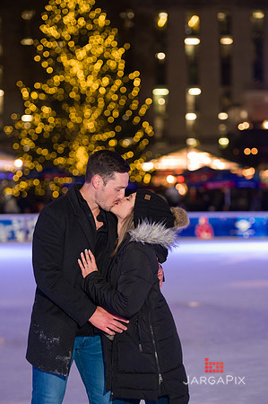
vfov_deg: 19.5
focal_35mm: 105
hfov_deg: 13.0
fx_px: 1175
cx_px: 134
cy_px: 202
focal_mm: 105
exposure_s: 1/200
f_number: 3.2
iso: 2000
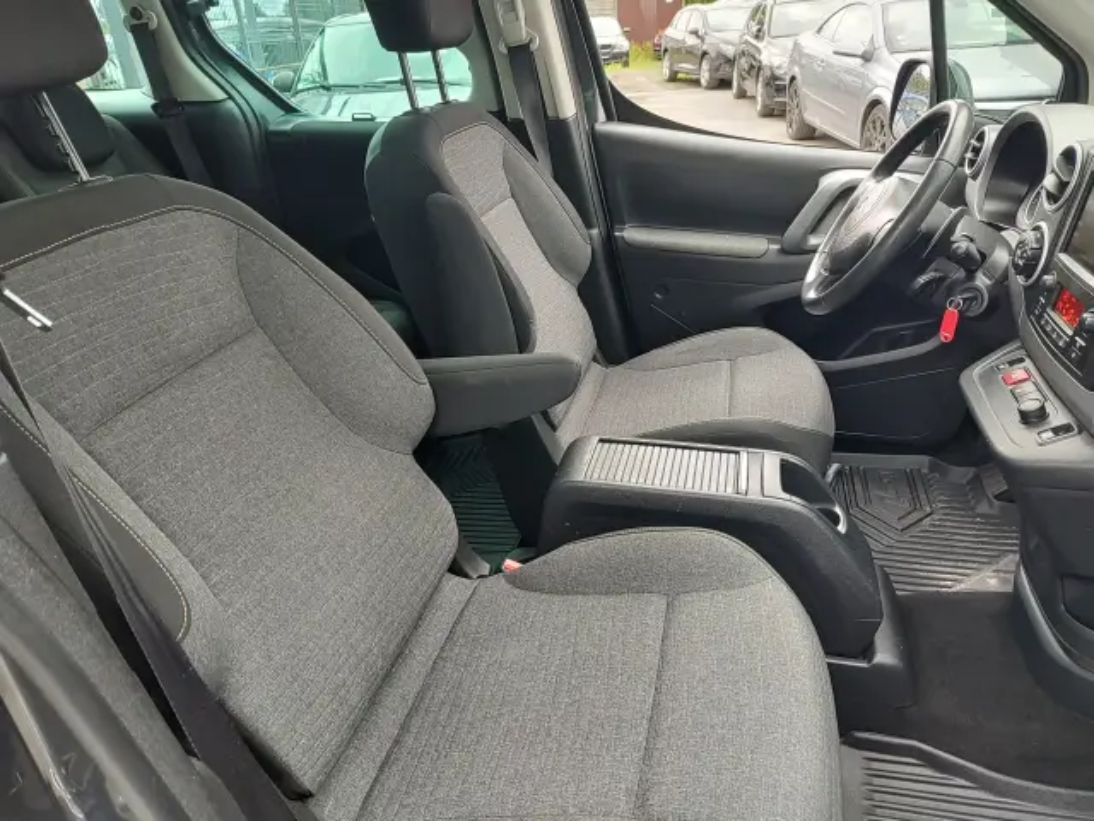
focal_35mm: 23
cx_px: 547
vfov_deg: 58.9
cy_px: 410
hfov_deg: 73.9
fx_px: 727
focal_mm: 5.56
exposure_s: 1/101
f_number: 1.8
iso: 100
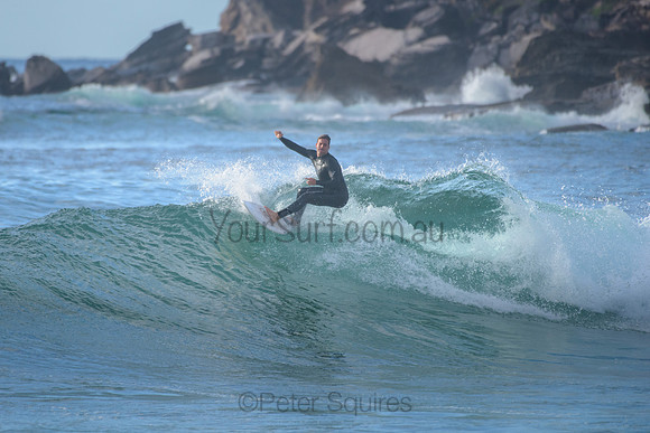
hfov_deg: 3.4
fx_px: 11077
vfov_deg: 2.2
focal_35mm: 613
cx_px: 253
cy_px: 189
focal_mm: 500
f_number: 5.6
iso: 900
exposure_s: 1/2000
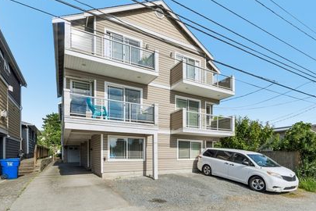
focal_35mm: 21
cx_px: 162
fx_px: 187
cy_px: 112
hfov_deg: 80.4
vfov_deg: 58.7
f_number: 9
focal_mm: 11.5
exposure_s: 1/200
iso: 100
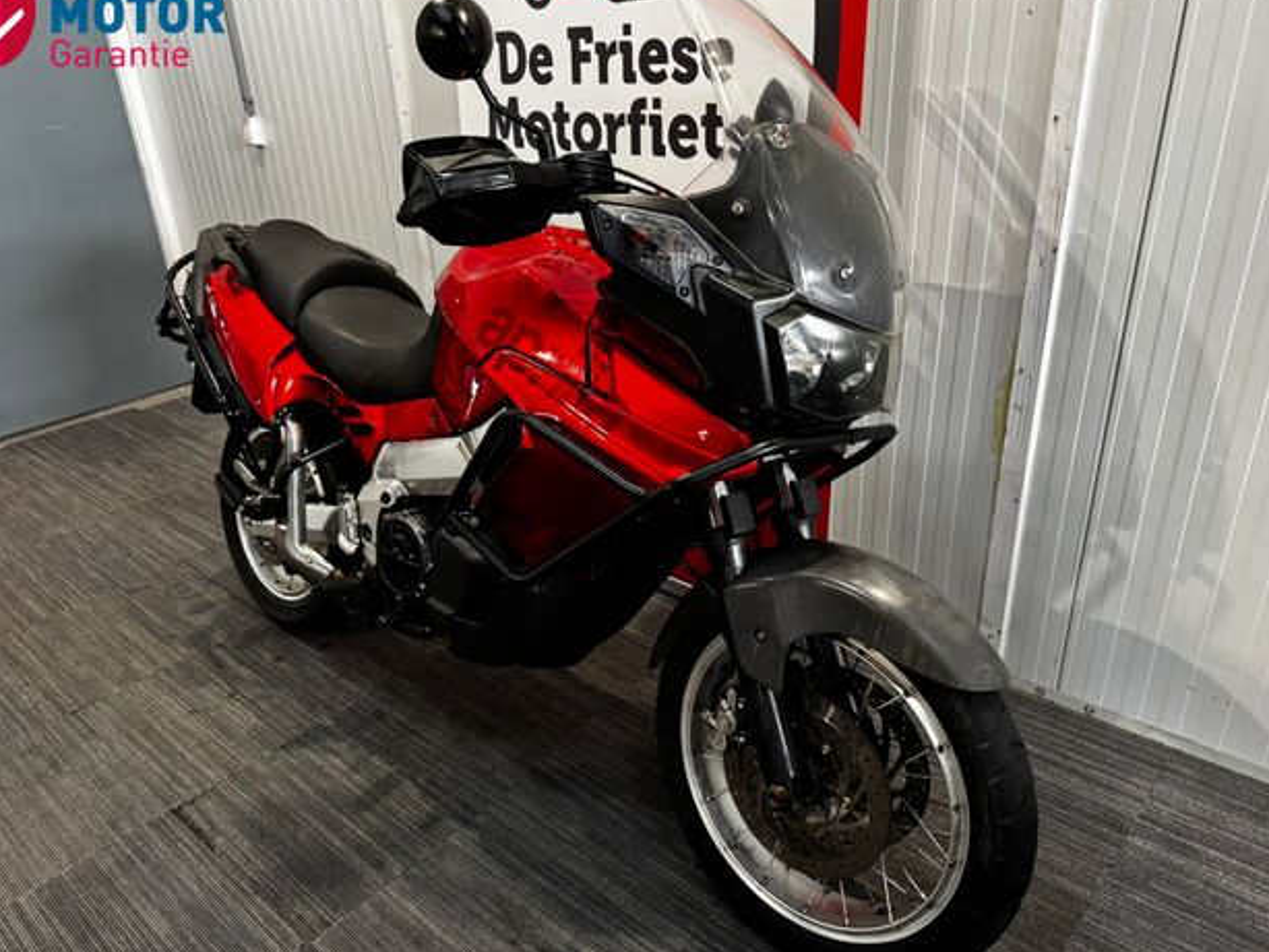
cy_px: 481
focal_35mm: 25
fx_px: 917
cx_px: 624
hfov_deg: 69.4
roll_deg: +3.3
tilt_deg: -26.2
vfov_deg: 54.9
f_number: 1.78
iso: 400
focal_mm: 6.76
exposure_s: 1/50
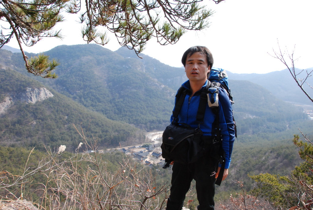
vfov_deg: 43.8
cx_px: 156
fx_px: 261
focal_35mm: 30
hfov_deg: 61.8
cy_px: 105
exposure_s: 1/400
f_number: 10
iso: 800
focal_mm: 20
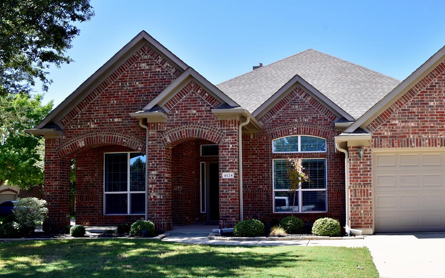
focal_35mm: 34
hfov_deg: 55.3
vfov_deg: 36.9
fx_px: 412
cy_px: 184
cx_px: 302
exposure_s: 1/200
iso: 320
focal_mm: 24
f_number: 9
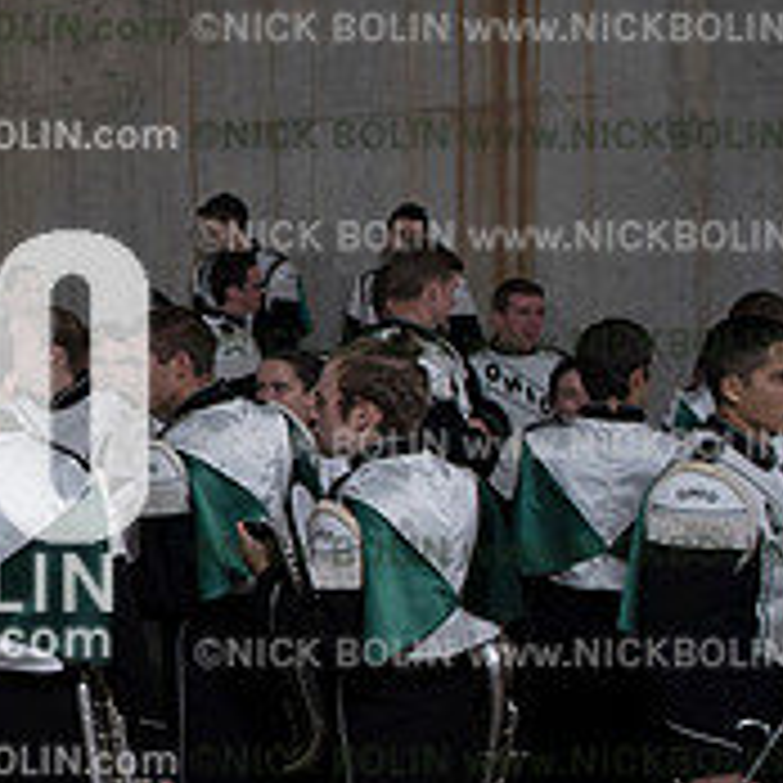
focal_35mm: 68
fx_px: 1740
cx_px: -171
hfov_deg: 23.1
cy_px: 448
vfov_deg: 25.3
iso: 1250
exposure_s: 1/125
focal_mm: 24
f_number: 2.8
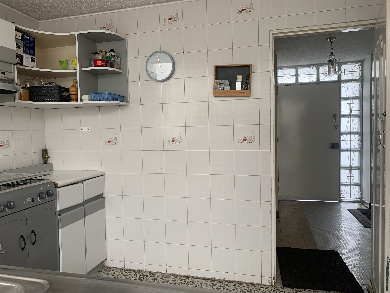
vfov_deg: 53.1
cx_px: 195
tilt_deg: -3.4
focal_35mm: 26
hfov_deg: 67.3
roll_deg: +1.9
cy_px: 146
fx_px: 293
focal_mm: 4.25
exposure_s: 1/122
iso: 50
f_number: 1.8
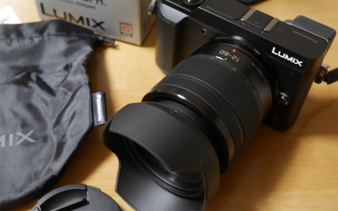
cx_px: 156
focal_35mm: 45
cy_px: 93
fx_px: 414
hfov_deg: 44.3
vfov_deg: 28.6
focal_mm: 18
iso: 800
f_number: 4.2
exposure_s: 1/10
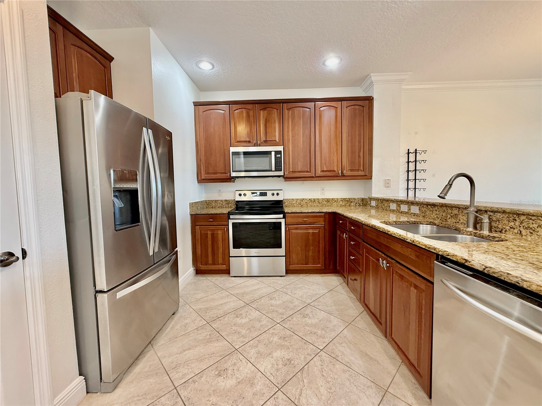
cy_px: 203
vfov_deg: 85.7
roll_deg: +0.4
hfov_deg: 102.1
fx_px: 219
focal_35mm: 14
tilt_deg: -3.3
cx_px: 271
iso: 200
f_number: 2.2
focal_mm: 2.22
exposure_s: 1/60
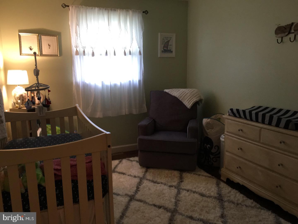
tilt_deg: -8.8
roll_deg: +1.2
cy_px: 112
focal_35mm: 29
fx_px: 250
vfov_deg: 48.2
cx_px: 149
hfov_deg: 61.7
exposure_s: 1/30
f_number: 2.2
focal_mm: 4.15
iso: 160
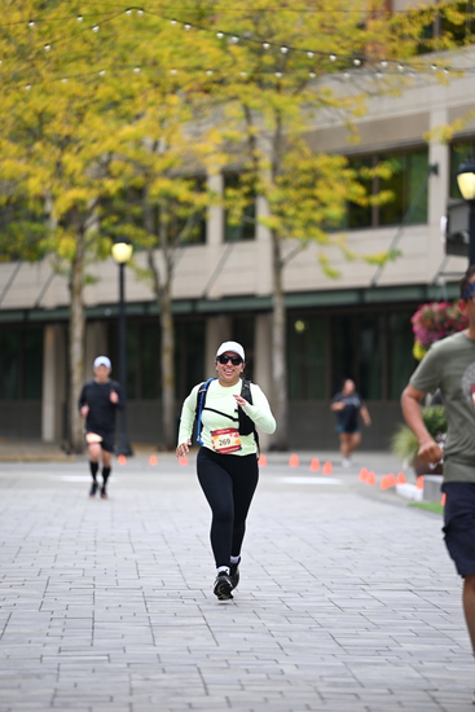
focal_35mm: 185
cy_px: 356
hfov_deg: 7.4
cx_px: 238
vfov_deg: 11.1
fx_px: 3659
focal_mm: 185
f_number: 2.8
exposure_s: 1/2500
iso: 640
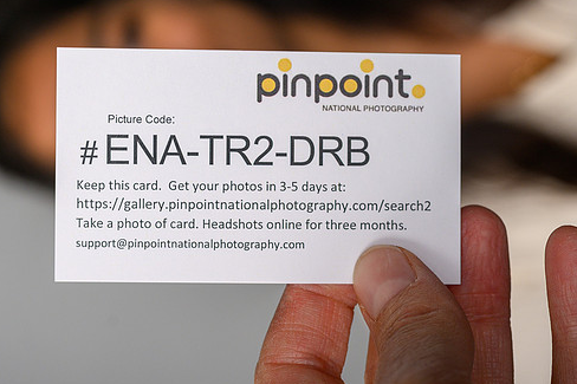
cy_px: 96
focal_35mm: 100
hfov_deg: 20.3
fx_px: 1602
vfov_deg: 13.6
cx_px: 164
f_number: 6.3
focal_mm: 50
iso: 200
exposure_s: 1/200
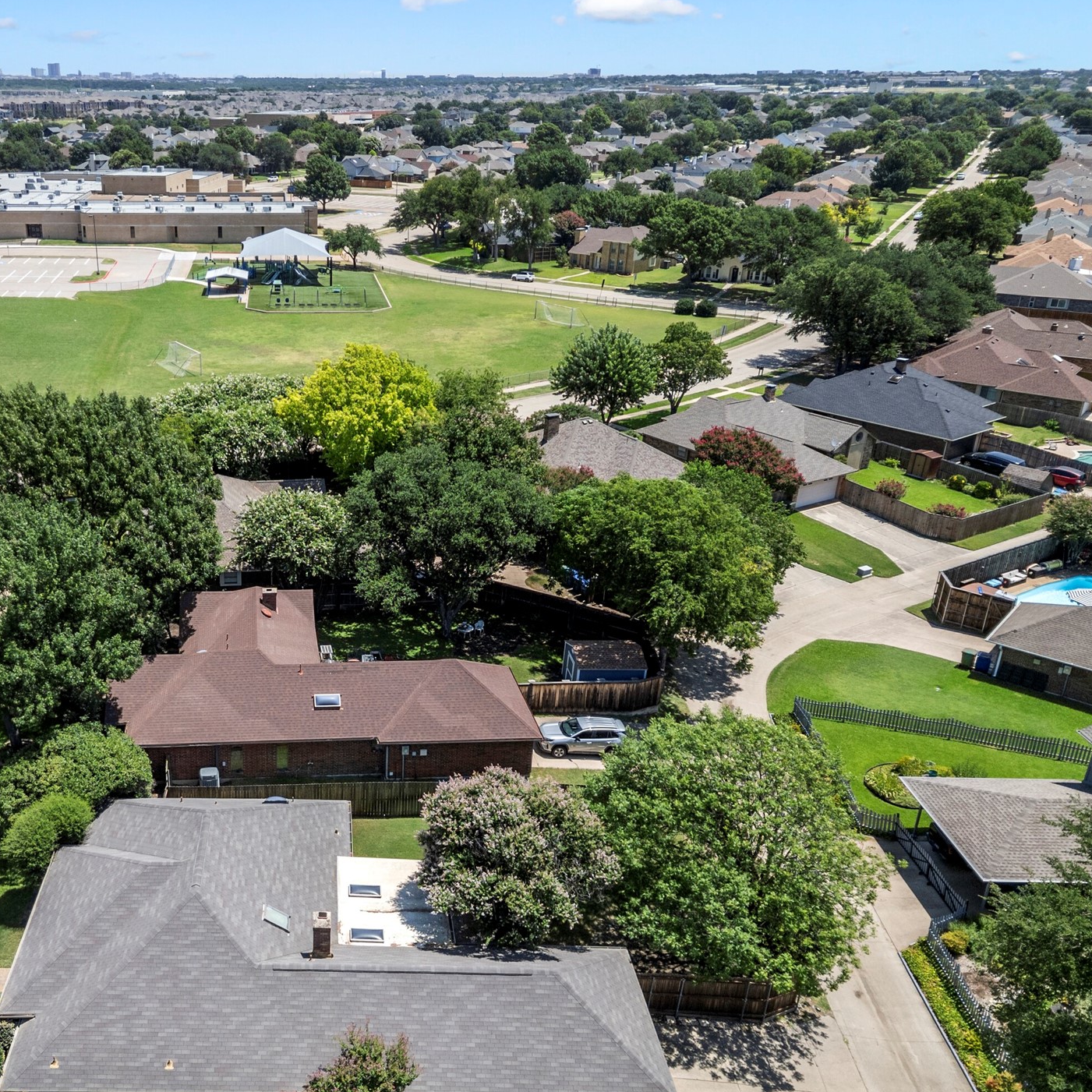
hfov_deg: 50.8
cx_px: 306
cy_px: 582
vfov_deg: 52.5
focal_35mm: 31
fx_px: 1106
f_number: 1.7
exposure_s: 1/2500
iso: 120
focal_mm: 6.72
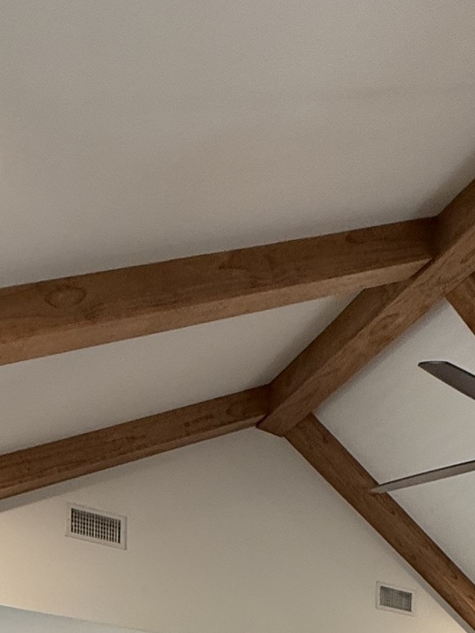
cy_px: 910
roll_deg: -2.6
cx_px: 385
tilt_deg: -4.3
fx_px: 841
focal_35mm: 46
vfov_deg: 29.0
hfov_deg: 30.7
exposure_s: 1/60
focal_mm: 2.22
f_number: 2.2
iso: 200
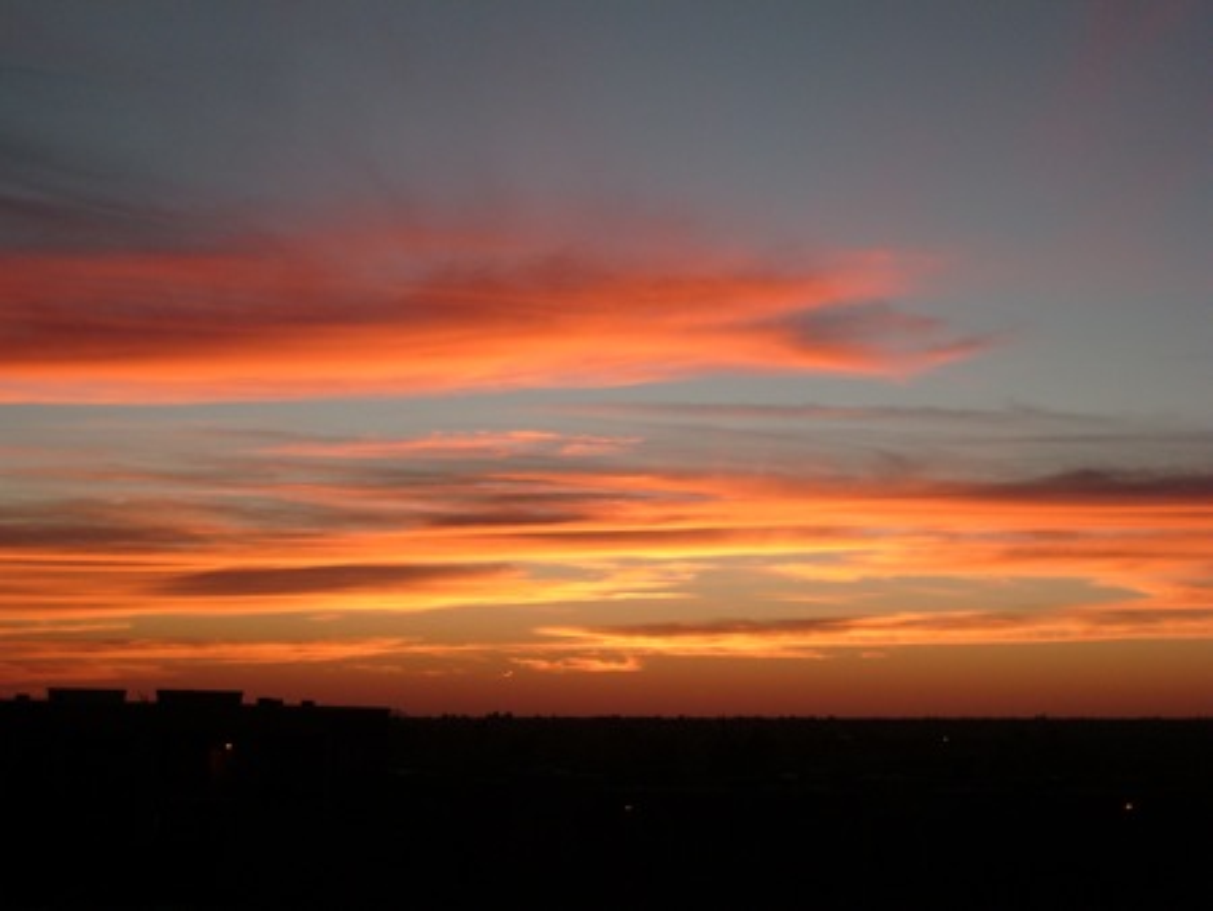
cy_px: 456
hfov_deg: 27.0
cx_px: 606
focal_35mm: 72
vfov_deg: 20.5
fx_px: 2524
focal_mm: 12
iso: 100
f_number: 3.9
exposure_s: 1/90
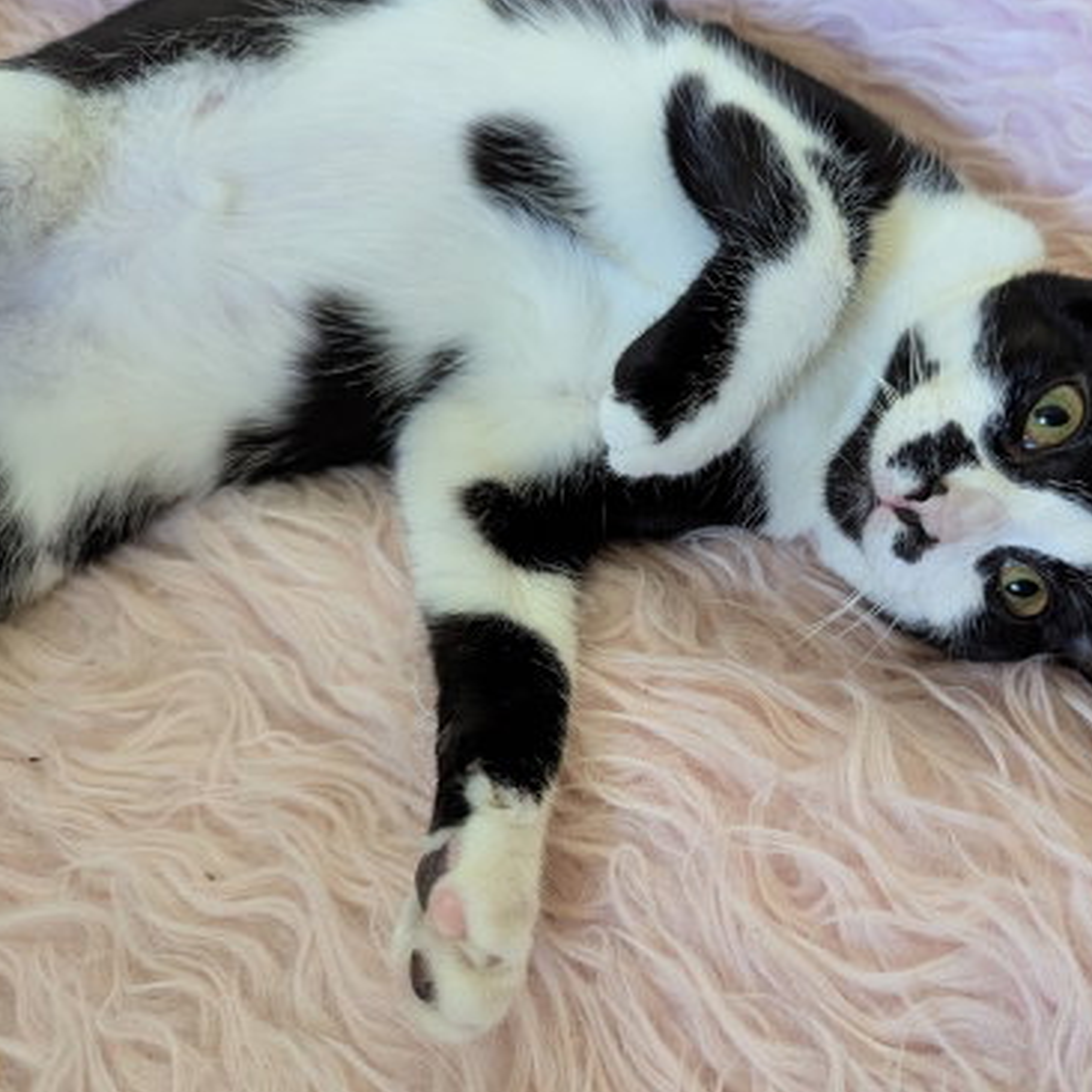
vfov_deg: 55.6
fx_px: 1035
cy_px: 533
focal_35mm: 29
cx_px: 683
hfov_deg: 55.0
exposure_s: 1/71.7
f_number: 1.85
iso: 2070
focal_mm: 6.81
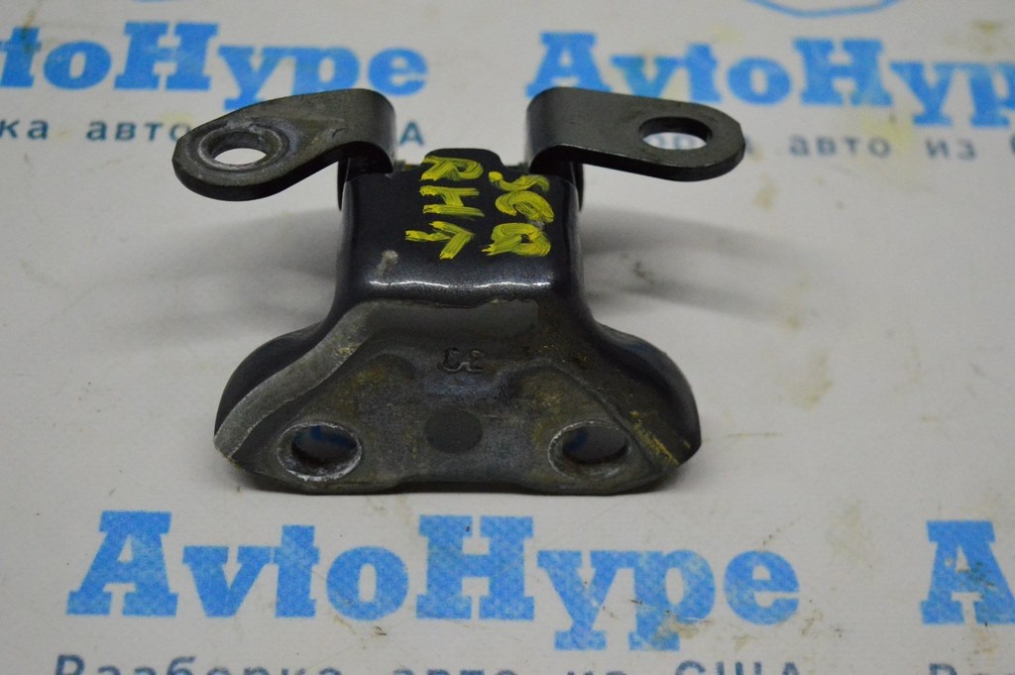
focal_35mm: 60
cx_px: 508
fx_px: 1690
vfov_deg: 22.6
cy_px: 338
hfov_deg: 33.4
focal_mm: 40
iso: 6400
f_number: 4.8
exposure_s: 1/1250
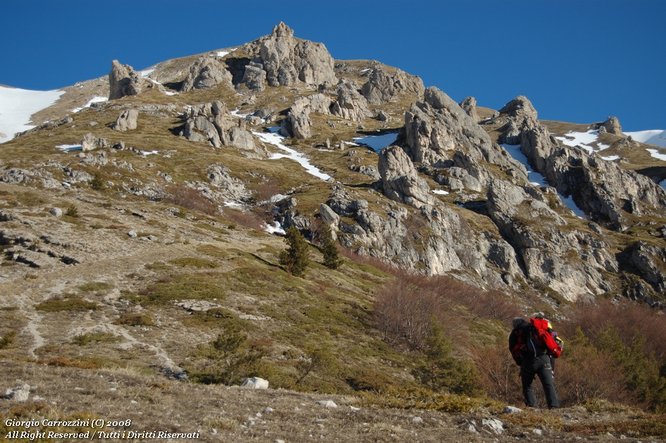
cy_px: 222
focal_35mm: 57
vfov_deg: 23.7
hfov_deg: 35.1
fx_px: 1053
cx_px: 333
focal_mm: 38
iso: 200
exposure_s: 1/1000
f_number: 5
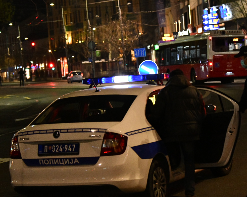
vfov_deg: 11.6
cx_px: 159
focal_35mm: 133
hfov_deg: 14.5
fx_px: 972
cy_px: 98
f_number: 3.5
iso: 6400
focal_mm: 86
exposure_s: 1/250
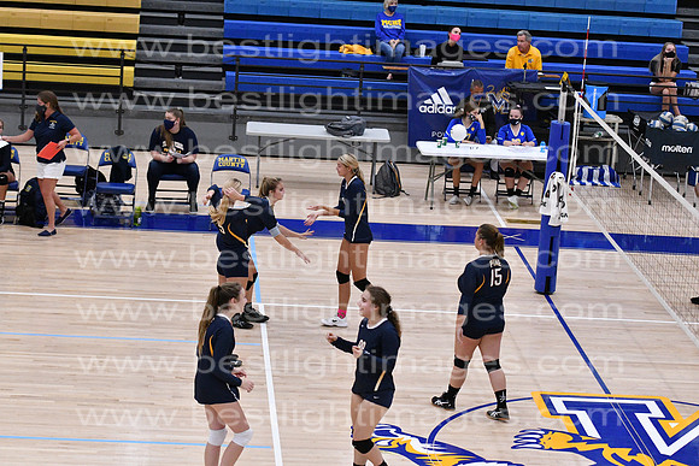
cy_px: 233
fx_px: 2039
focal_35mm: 105
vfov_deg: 13.0
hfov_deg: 19.5
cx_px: 350
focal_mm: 70
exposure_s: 1/1250
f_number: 3.2
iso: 6400
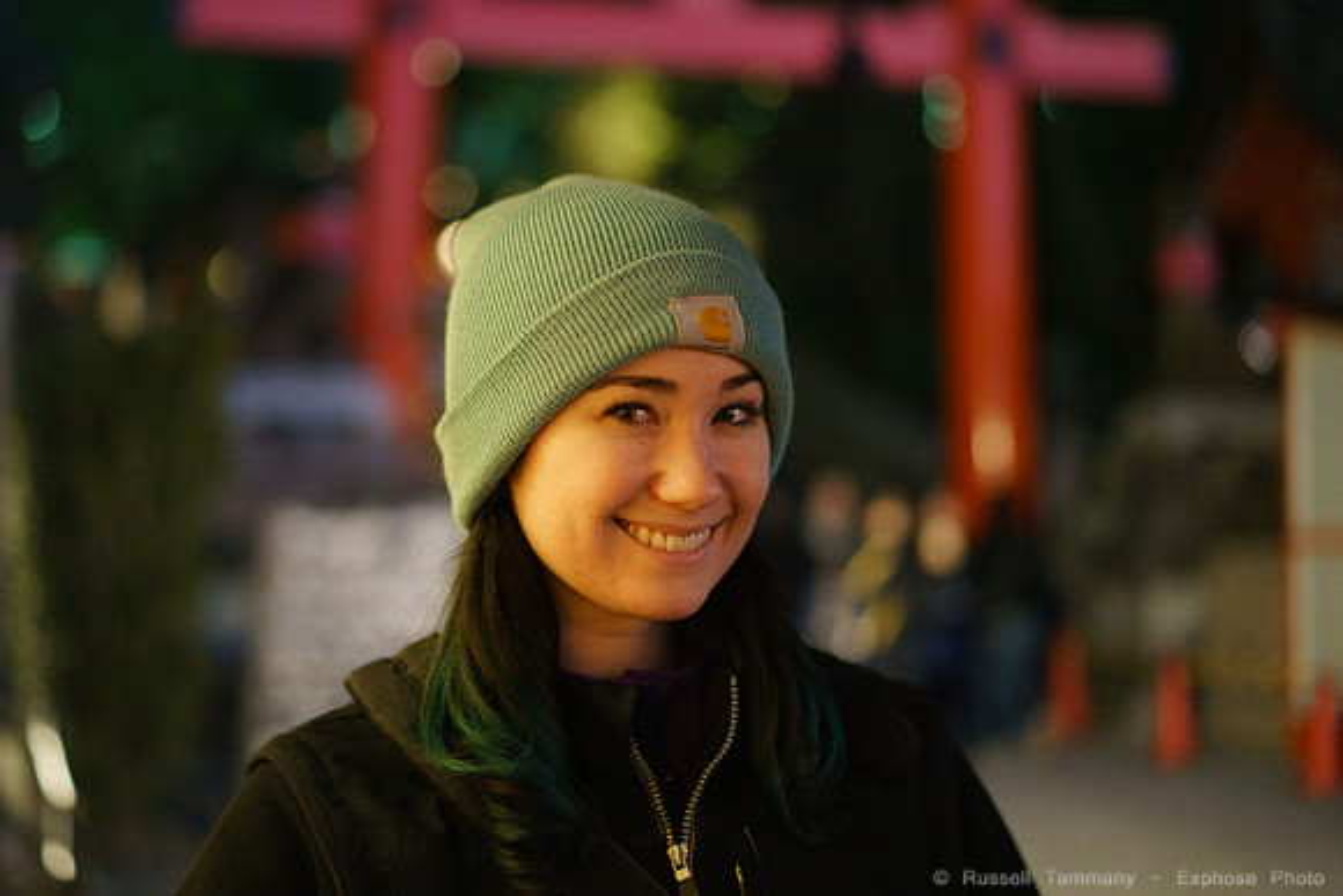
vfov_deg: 22.0
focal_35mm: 62
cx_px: 590
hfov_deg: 32.5
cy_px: 394
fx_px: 2302
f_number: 1.8
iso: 6400
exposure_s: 1/50
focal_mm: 55
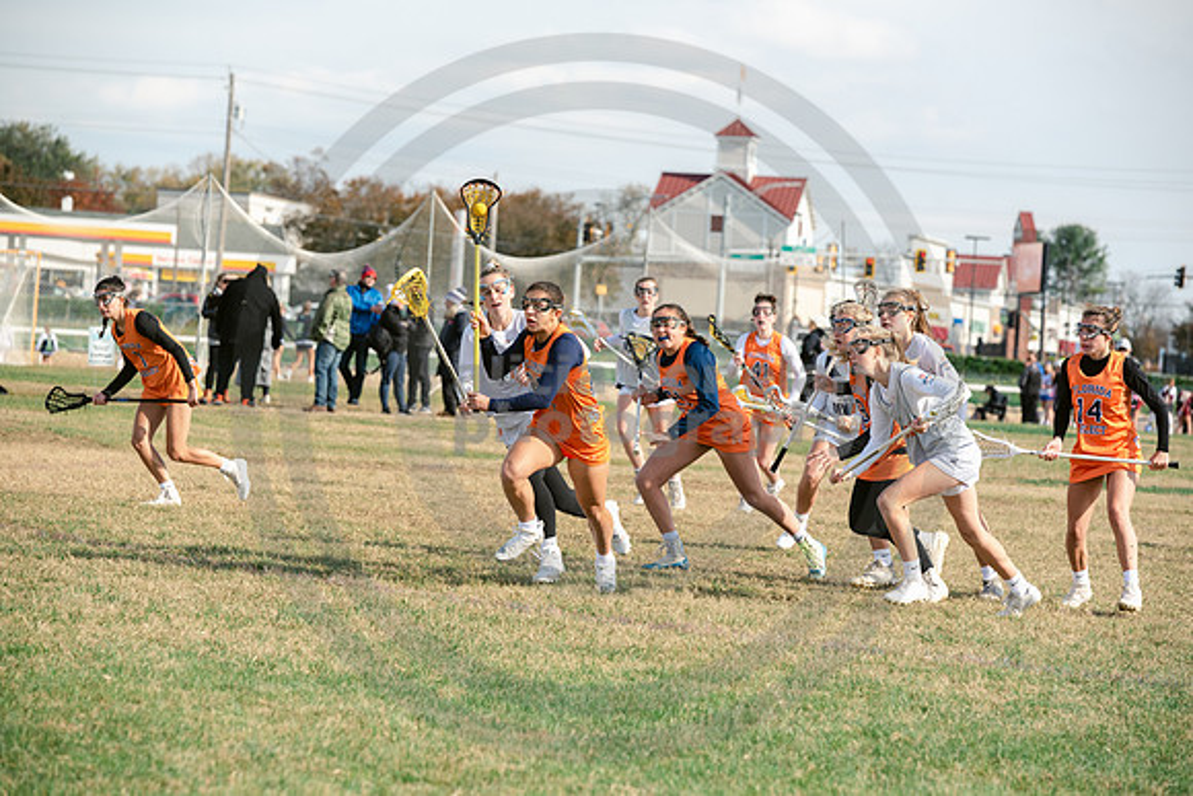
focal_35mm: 135
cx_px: 597
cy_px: 398
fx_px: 4475
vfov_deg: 10.2
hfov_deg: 15.2
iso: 250
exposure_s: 1/1600
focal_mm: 135
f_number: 5
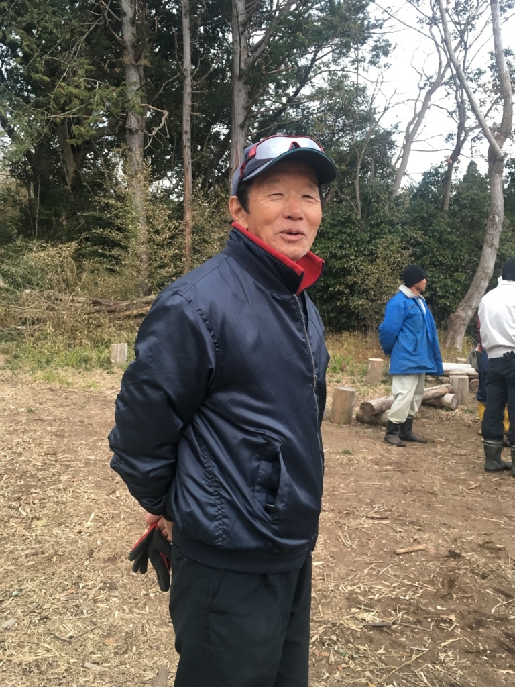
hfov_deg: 48.2
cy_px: 344
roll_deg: +1.8
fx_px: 575
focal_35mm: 29
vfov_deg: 61.7
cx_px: 258
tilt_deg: -2.5
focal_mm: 4.15
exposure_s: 1/30
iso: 32
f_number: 2.2
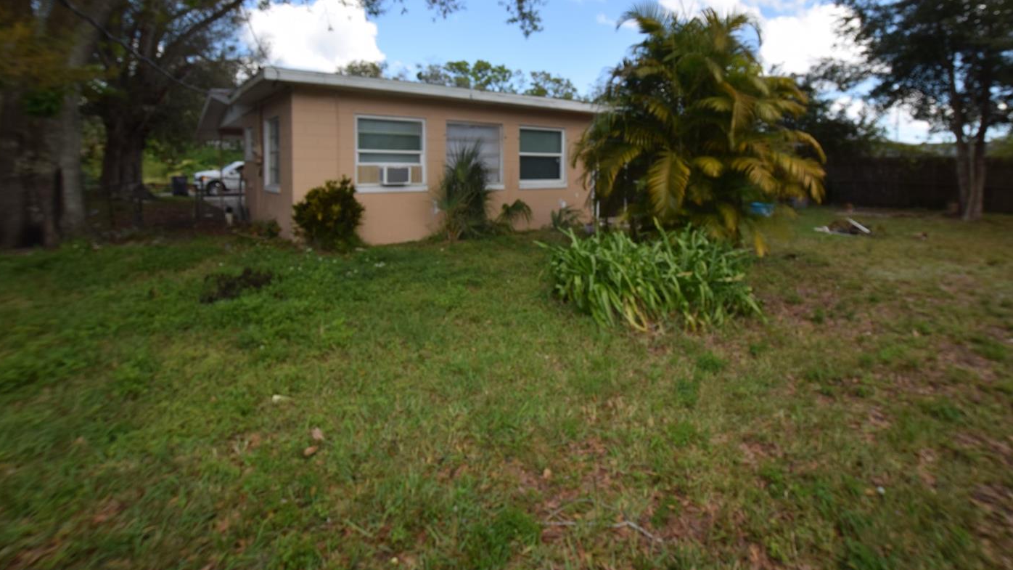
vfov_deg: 59.6
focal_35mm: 18
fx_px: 483
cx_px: 562
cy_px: 189
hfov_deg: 92.3
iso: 100
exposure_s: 1/200
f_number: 7.1
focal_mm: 10
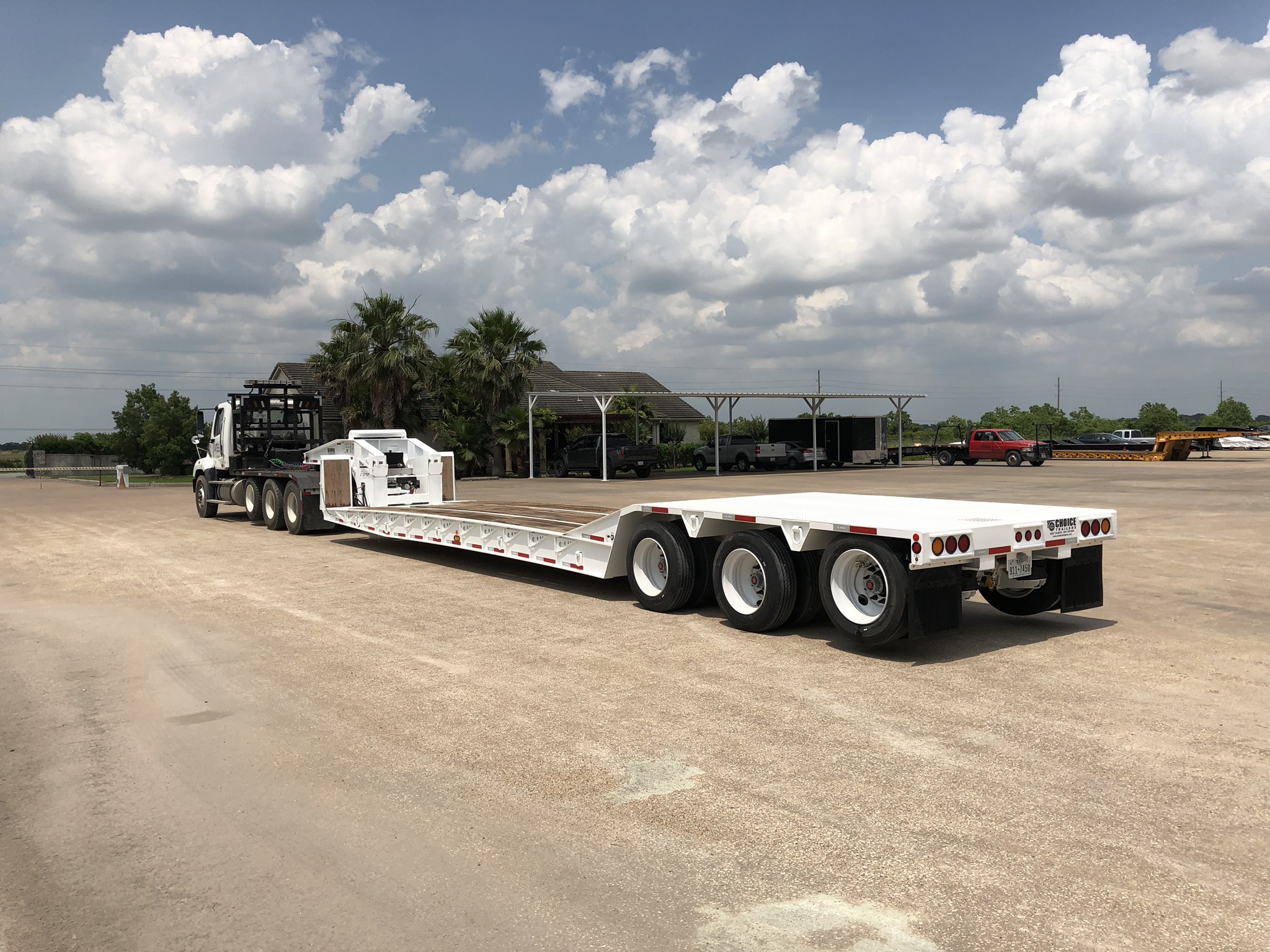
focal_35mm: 28
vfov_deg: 49.7
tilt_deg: -0.8
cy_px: 476
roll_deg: +1.4
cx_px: 635
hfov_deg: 63.4
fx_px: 1027
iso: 25
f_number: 1.8
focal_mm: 4
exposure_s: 1/4878
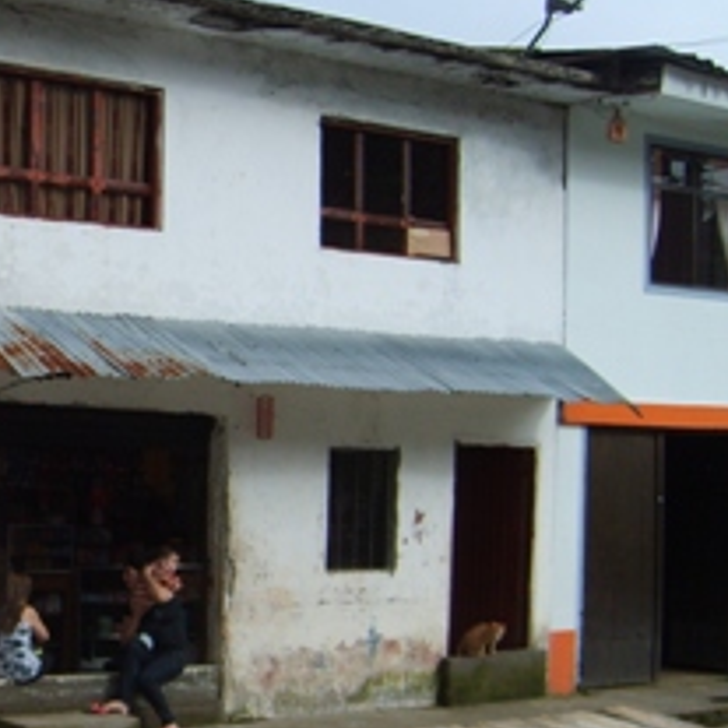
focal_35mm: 67
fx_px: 1594
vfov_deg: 25.7
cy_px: 440
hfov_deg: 24.2
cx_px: -49
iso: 50
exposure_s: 1/1000
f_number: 2.8
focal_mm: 5.8
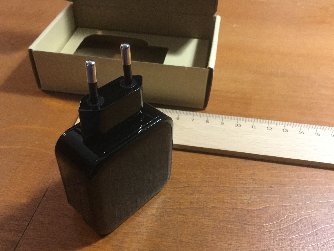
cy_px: 128
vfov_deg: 40.7
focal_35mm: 35
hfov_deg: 52.5
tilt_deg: -40.3
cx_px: 149
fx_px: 338
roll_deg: -1.7
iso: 200
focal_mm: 3.3
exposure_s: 1/17
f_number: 2.4
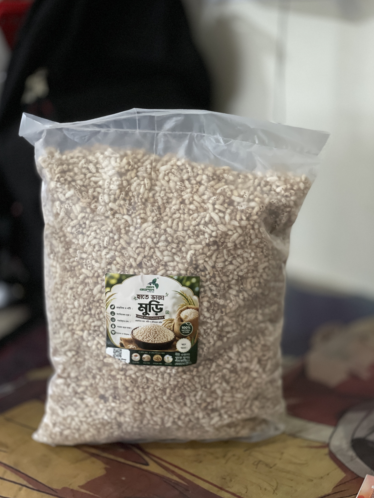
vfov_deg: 36.2
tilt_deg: -19.4
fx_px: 764
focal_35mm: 53
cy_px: 248
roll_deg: +0.8
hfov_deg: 27.5
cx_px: 186
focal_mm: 6
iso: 500
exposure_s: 1/16
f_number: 2
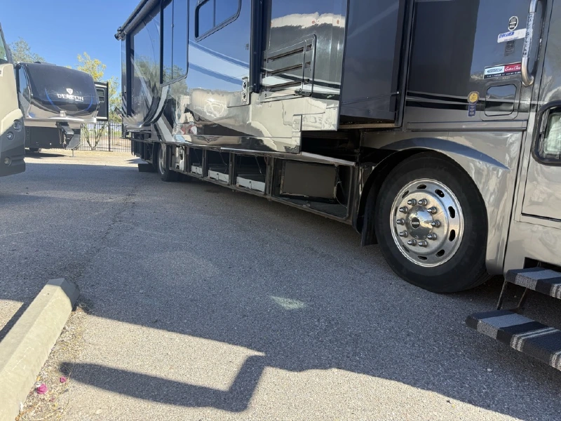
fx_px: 389
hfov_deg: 71.6
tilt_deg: -7.4
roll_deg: -3.3
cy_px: 210
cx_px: 280
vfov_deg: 56.8
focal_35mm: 24
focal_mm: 6.76
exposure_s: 1/1493
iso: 100
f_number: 1.78
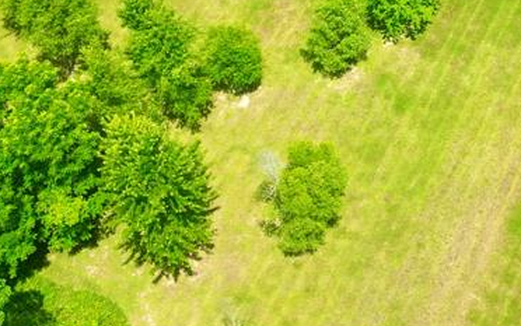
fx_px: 995
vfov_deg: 17.0
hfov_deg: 29.1
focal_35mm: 70
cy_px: -150
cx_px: 363
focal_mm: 6.72
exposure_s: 1/2000
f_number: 1.7
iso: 100
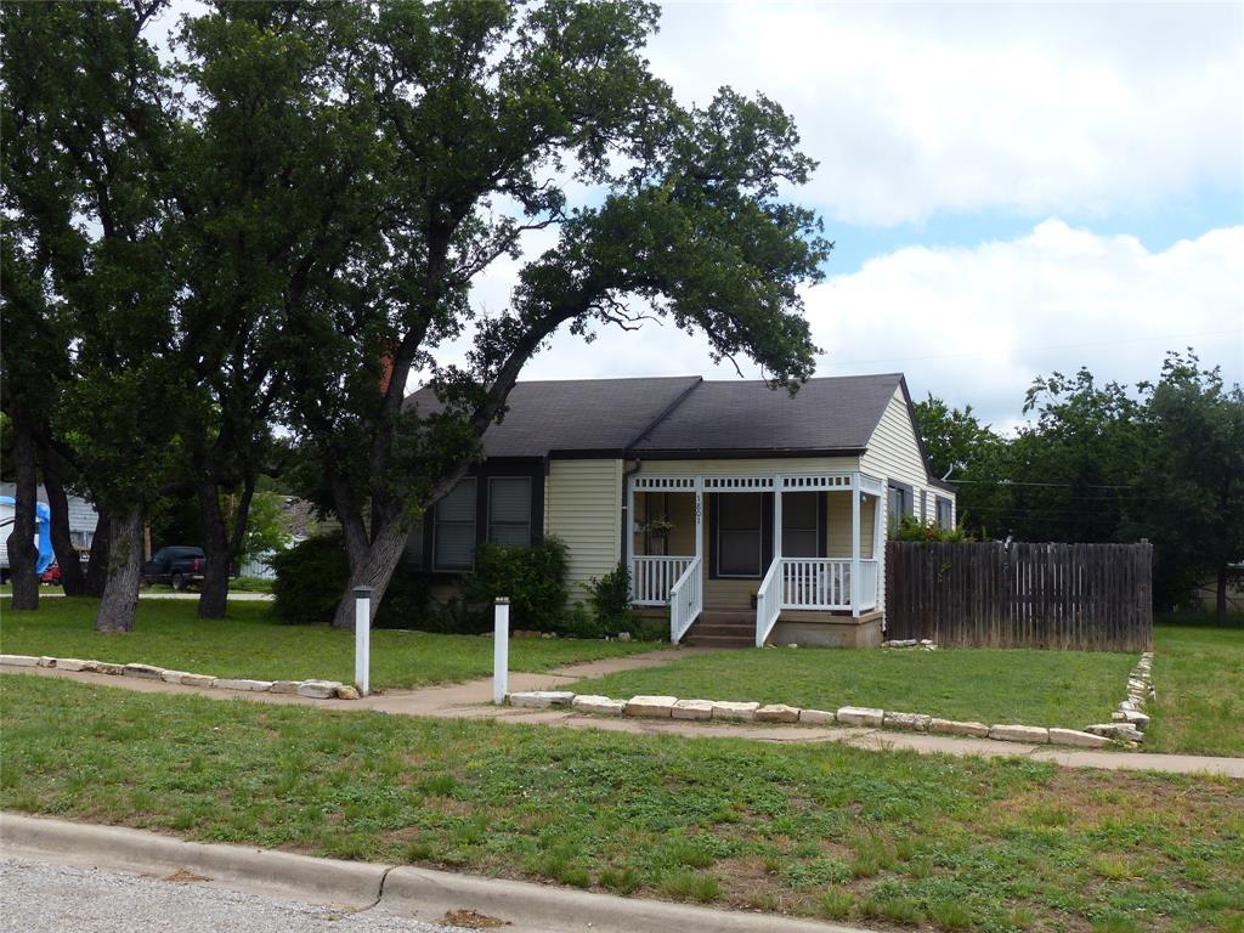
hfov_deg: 50.1
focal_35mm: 37
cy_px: 466
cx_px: 622
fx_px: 1330
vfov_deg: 38.7
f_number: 4
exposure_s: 1/800
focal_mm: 6.6
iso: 100
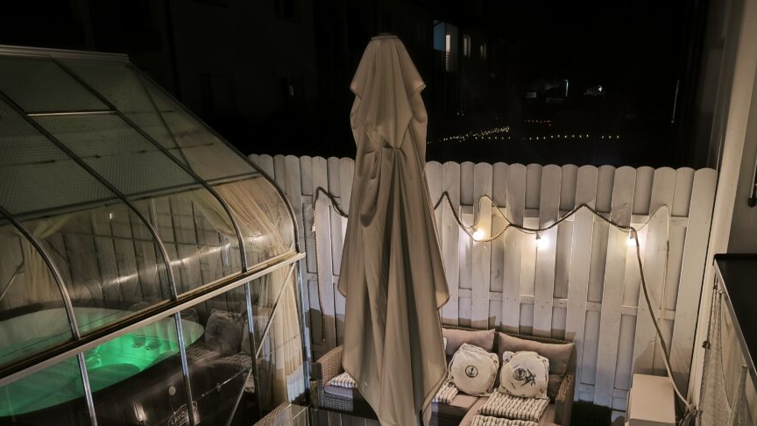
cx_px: 425
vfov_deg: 37.0
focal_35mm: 31
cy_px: 311
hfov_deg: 62.4
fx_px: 622
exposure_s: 1/20
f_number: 1.9
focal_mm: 6.92
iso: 1250
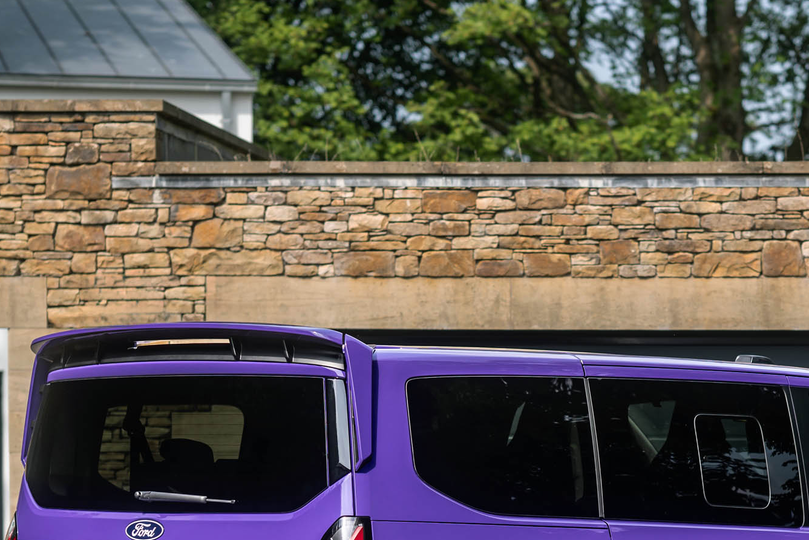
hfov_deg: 15.6
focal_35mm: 131
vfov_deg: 10.4
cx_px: 596
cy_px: 510
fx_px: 2944
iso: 40
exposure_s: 1/400
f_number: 2
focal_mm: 50
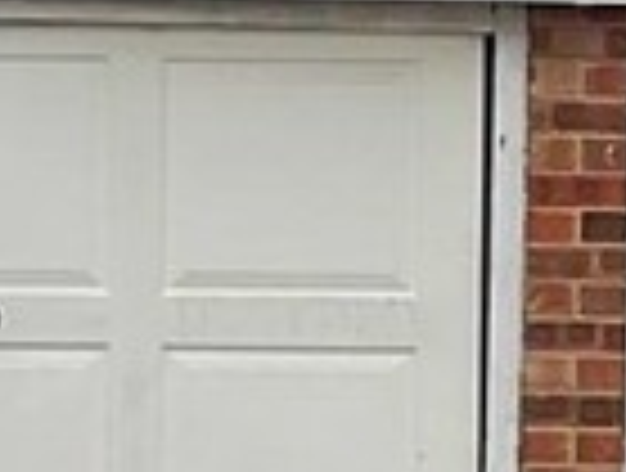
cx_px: 428
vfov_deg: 7.0
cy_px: 297
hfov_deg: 9.3
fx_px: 3862
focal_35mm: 213
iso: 16
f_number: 1.8
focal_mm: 3
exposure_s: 1/1400
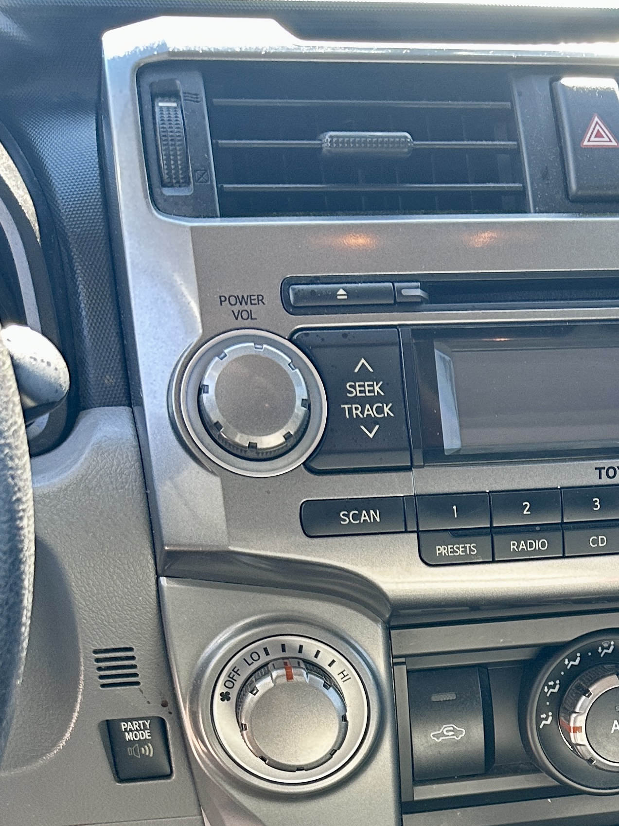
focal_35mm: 57
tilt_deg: -28.1
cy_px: 863
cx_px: 626
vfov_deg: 30.8
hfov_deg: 24.4
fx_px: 1359
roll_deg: -2.2
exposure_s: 1/121
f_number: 1.78
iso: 160
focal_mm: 6.86
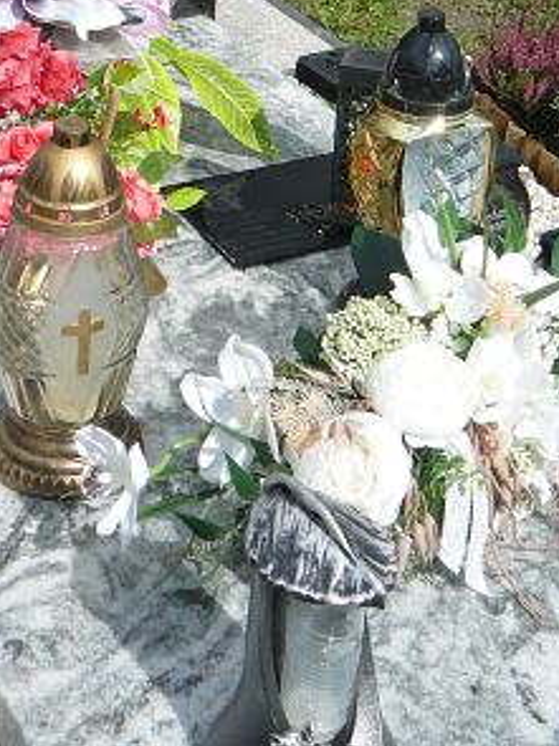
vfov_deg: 24.1
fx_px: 1638
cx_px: 200
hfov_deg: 19.3
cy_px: -61
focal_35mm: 76
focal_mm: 5.2
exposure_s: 1/640
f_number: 5
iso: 80
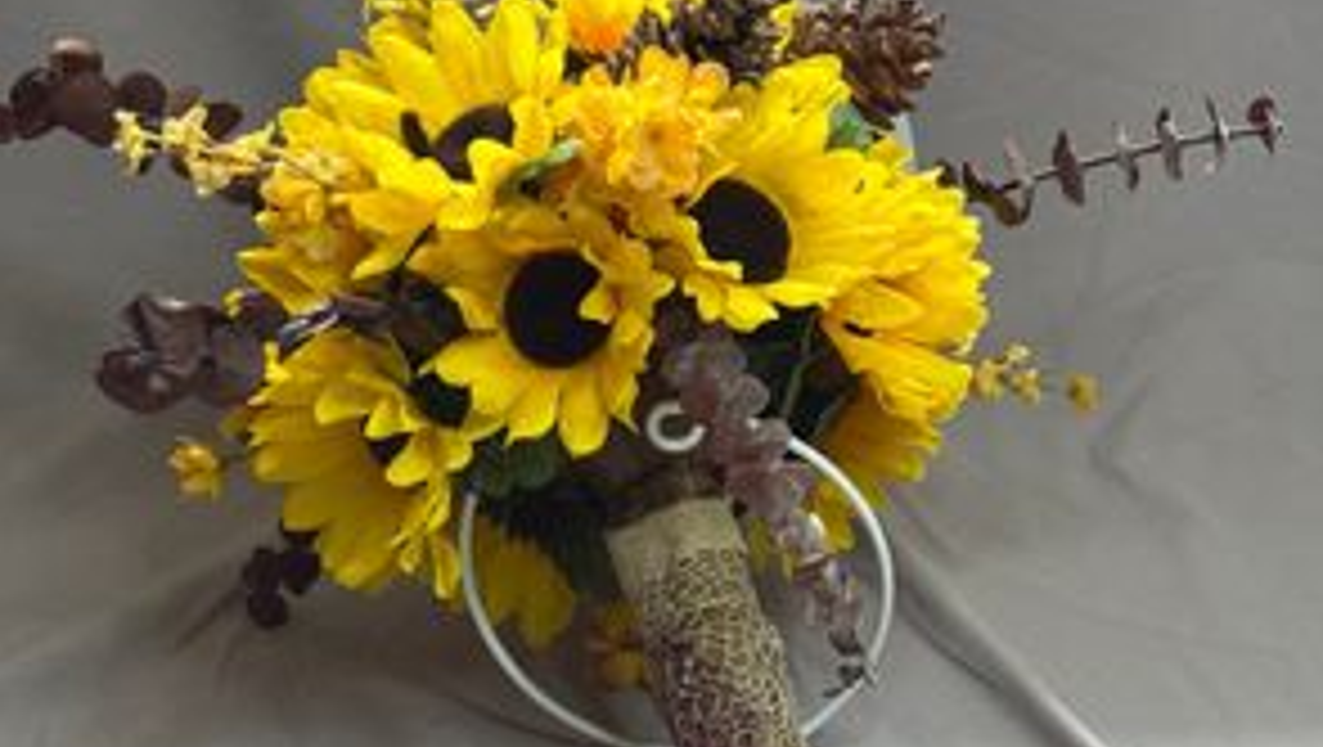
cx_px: 668
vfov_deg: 17.0
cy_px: 266
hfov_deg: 29.7
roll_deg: +0.1
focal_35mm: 71
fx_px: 2493
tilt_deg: -29.1
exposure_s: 1/62
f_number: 1.78
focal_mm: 6.76
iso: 100
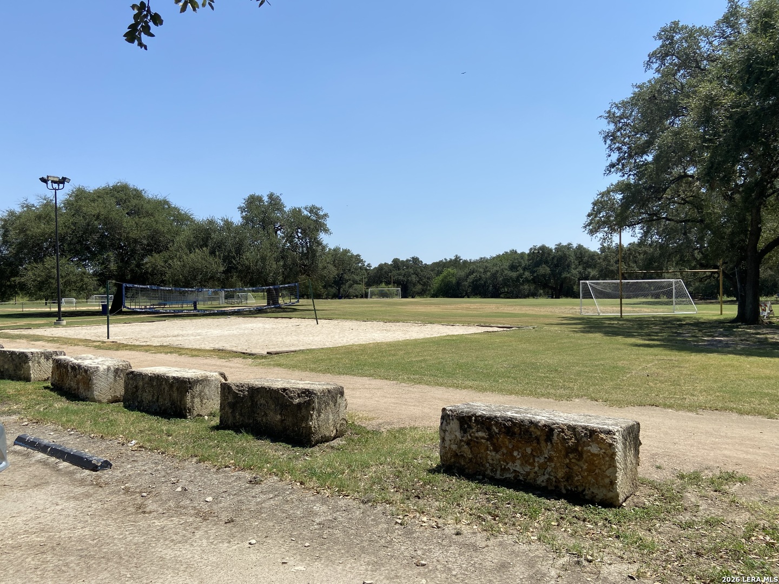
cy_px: 292
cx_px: 390
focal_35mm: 26
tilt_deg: +0.4
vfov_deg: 53.1
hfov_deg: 67.3
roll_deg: +0.9
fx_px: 585
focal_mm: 4.25
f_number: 1.8
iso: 32
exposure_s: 1/3205
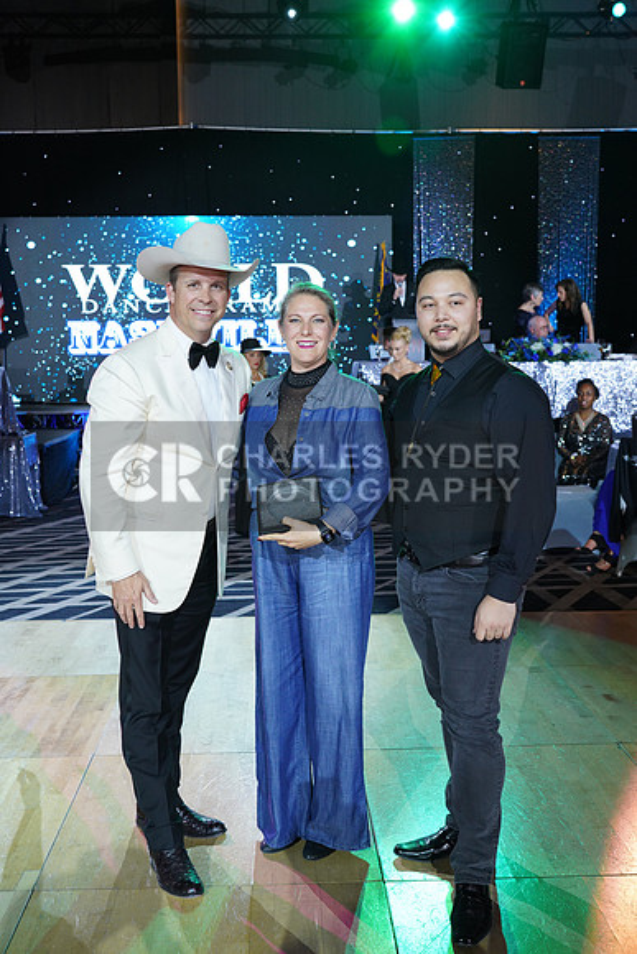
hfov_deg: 35.1
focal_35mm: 38
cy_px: 477
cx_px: 318
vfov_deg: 50.7
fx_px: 1008
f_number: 5
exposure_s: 1/200
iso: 1600
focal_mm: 38
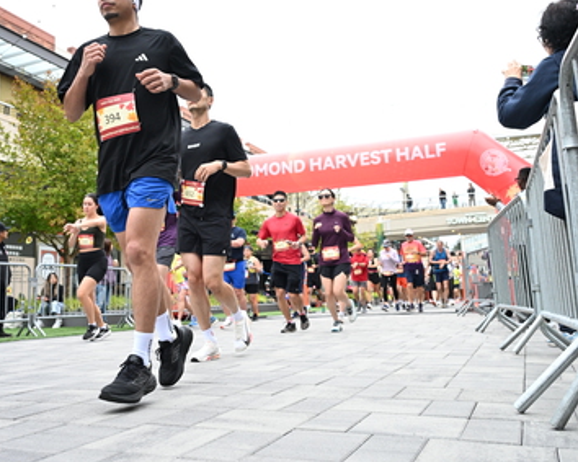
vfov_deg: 42.1
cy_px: 199
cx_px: 282
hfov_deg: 51.5
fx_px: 599
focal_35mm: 35
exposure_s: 1/640
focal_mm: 24
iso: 2000
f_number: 4
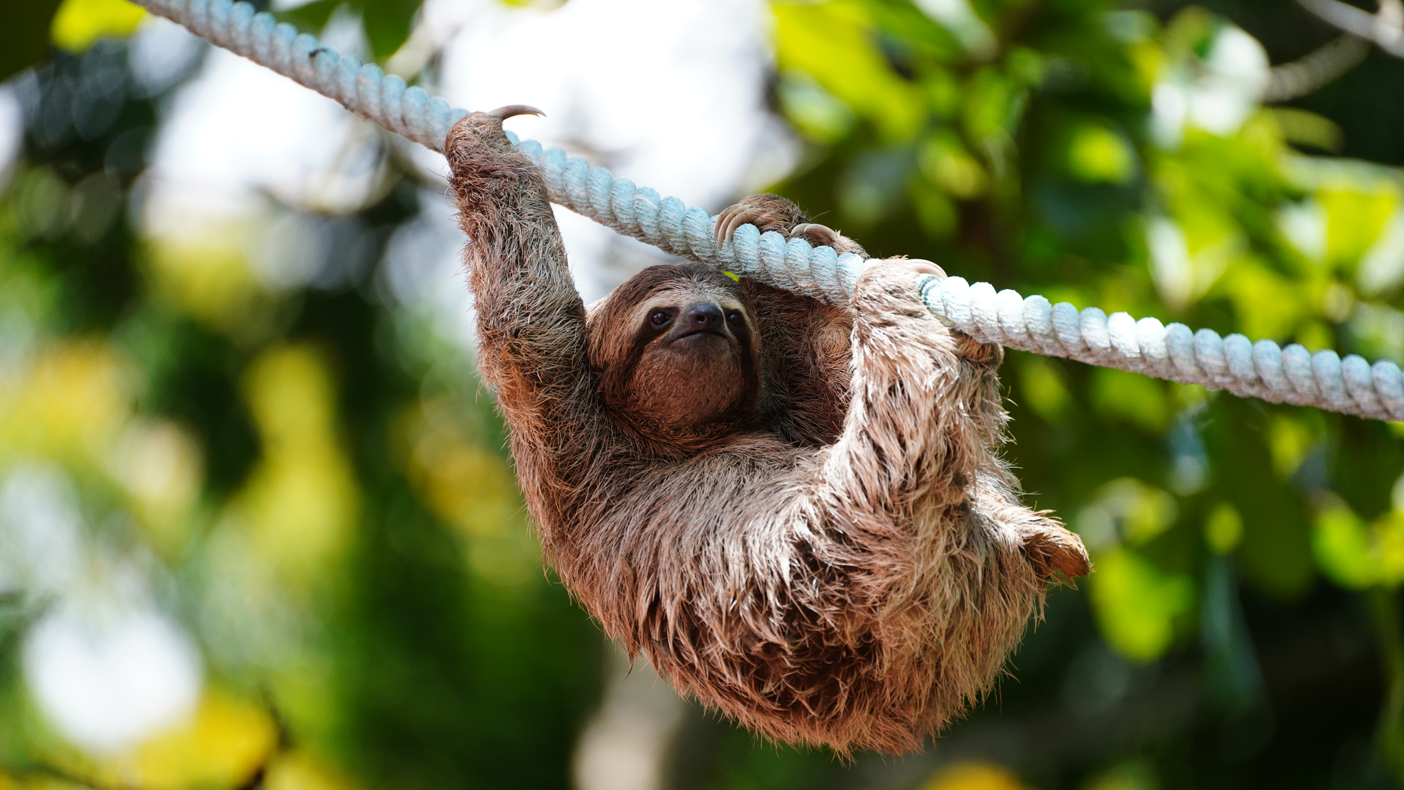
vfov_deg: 4.0
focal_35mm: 302
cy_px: 403
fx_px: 11242
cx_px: 702
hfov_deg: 7.1
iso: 1600
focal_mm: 288
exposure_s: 1/1600
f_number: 6.3
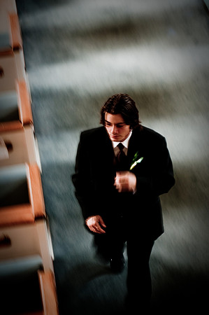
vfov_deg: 20.6
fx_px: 864
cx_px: 104
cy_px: 158
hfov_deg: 13.8
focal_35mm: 99
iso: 200
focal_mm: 66
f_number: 4
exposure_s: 1/15
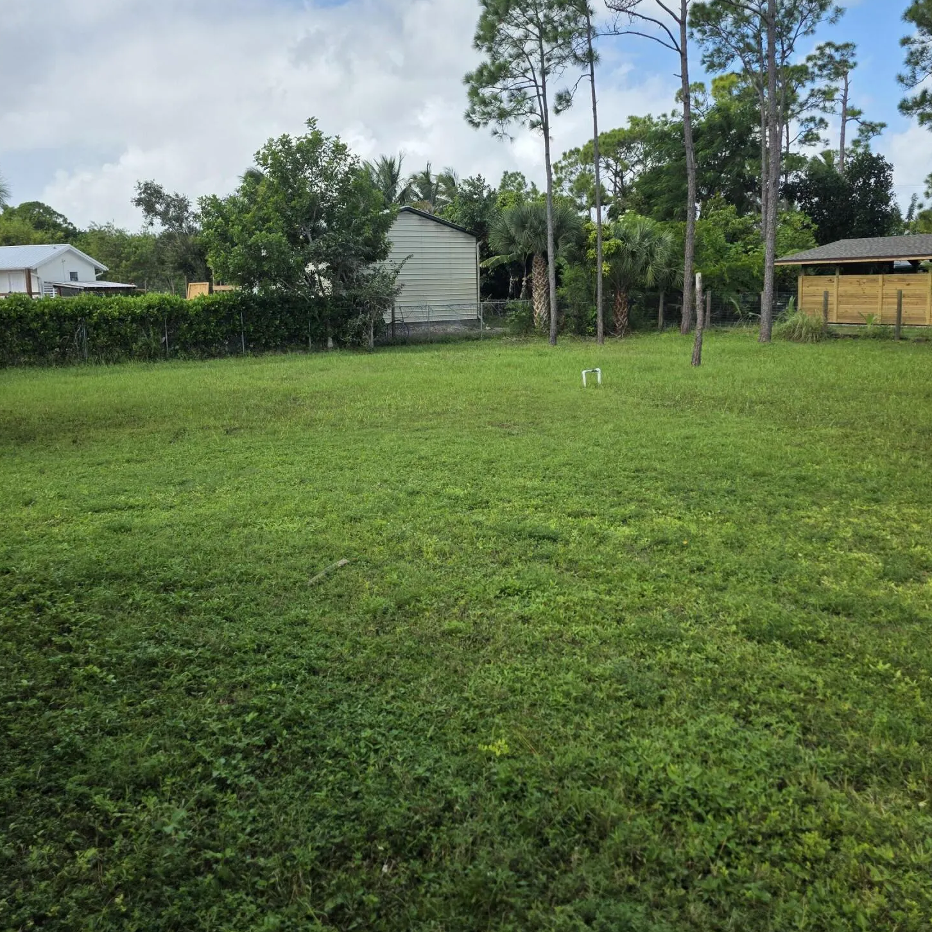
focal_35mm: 28
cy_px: 388
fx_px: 853
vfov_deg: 57.0
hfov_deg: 57.3
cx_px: 464
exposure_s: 1/4057
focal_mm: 6.3
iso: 80
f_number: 1.7
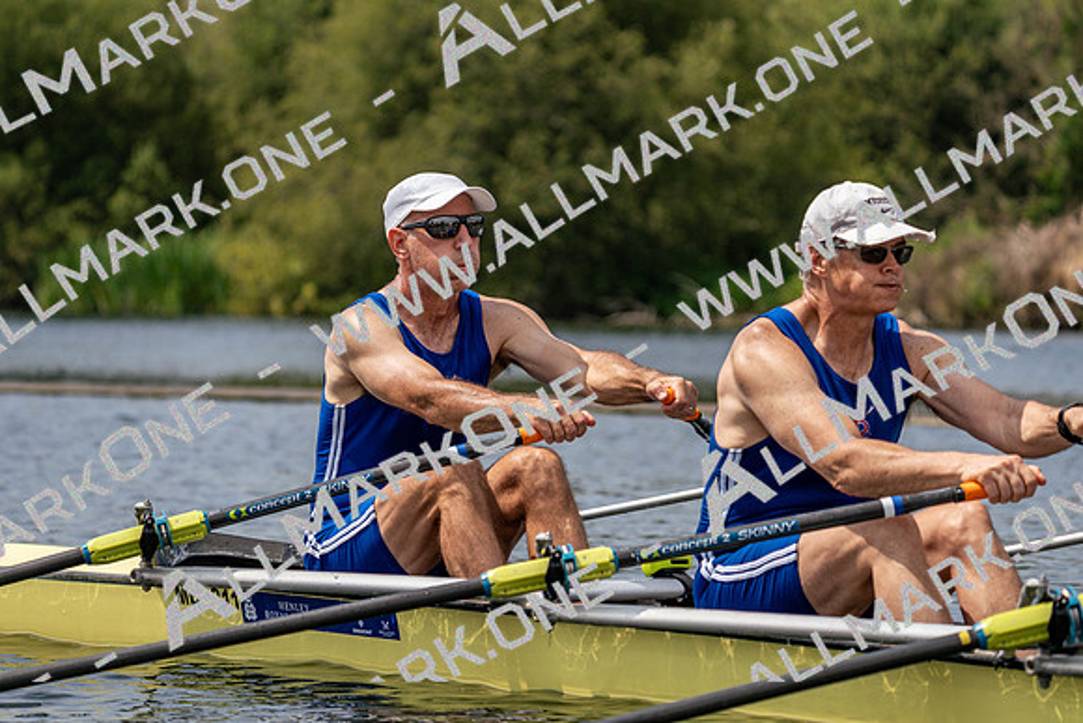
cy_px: 362
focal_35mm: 200
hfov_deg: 10.3
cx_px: 542
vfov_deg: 6.9
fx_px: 6018
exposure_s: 1/1600
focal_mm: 200
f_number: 5.6
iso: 200
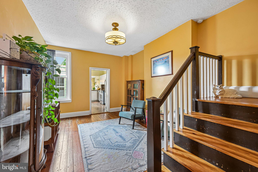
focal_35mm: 14
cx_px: 129
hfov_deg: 104.3
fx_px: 100
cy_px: 86
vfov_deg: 81.2
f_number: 8
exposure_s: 1/1.67
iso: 400
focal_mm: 14
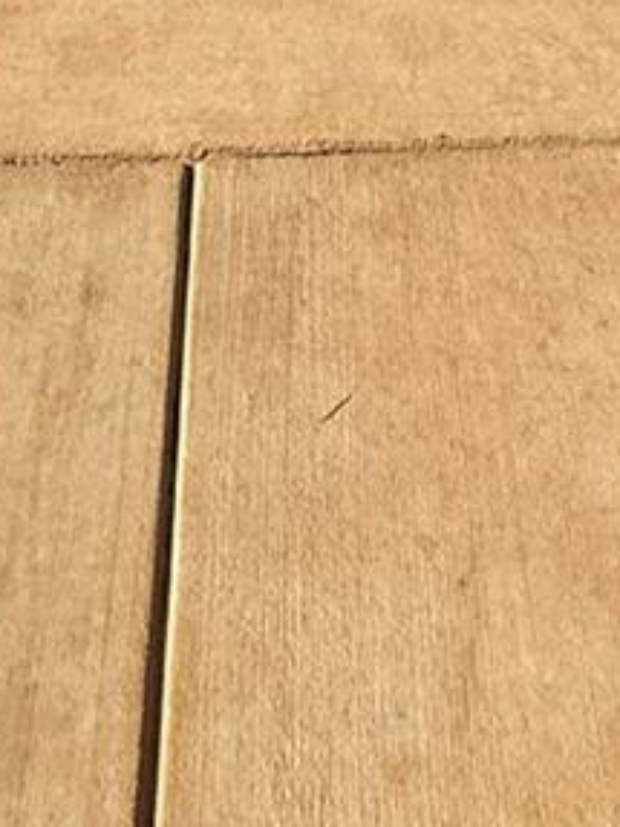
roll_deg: +0.2
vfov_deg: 14.2
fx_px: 1792
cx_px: 375
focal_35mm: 75
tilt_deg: +8.7
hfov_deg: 19.6
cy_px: -1271
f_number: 2.2
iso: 50
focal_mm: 2.22
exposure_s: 1/2717
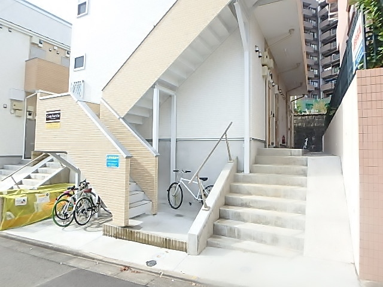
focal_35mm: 21
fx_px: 232
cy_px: 144
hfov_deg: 79.0
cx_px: 192
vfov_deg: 63.4
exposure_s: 1/400
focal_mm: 3.7
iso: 125
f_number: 3.5
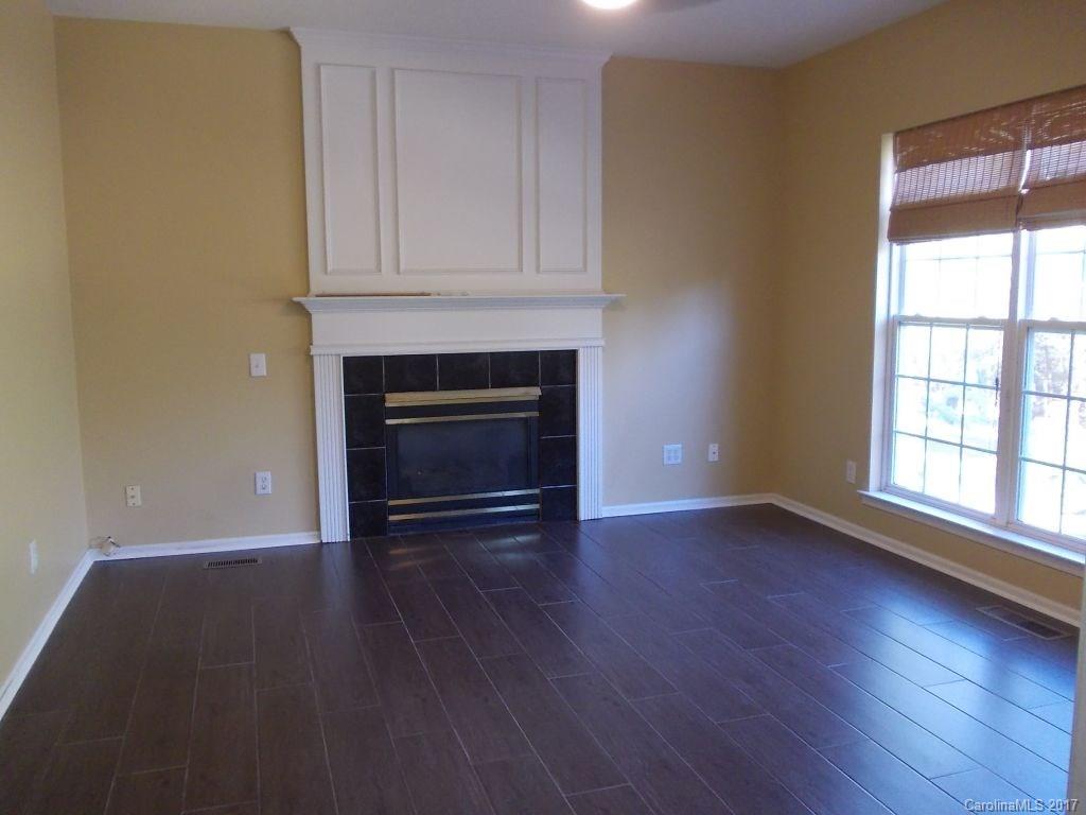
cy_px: 408
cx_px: 543
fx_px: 878
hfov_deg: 63.4
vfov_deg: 49.7
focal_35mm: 28
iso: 200
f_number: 2.7
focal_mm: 4
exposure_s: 1/15
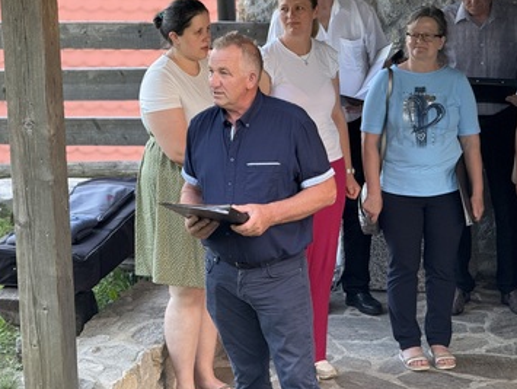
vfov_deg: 9.8
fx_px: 2272
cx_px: 285
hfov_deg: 13.0
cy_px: 182
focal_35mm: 152
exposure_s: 1/99
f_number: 2.8
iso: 200
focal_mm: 15.66
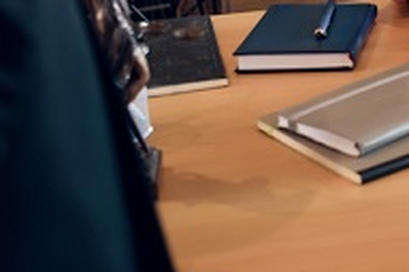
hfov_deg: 17.8
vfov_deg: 12.3
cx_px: 565
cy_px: -136
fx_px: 1204
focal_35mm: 106
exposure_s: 1/100
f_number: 3.2
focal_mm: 34
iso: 250
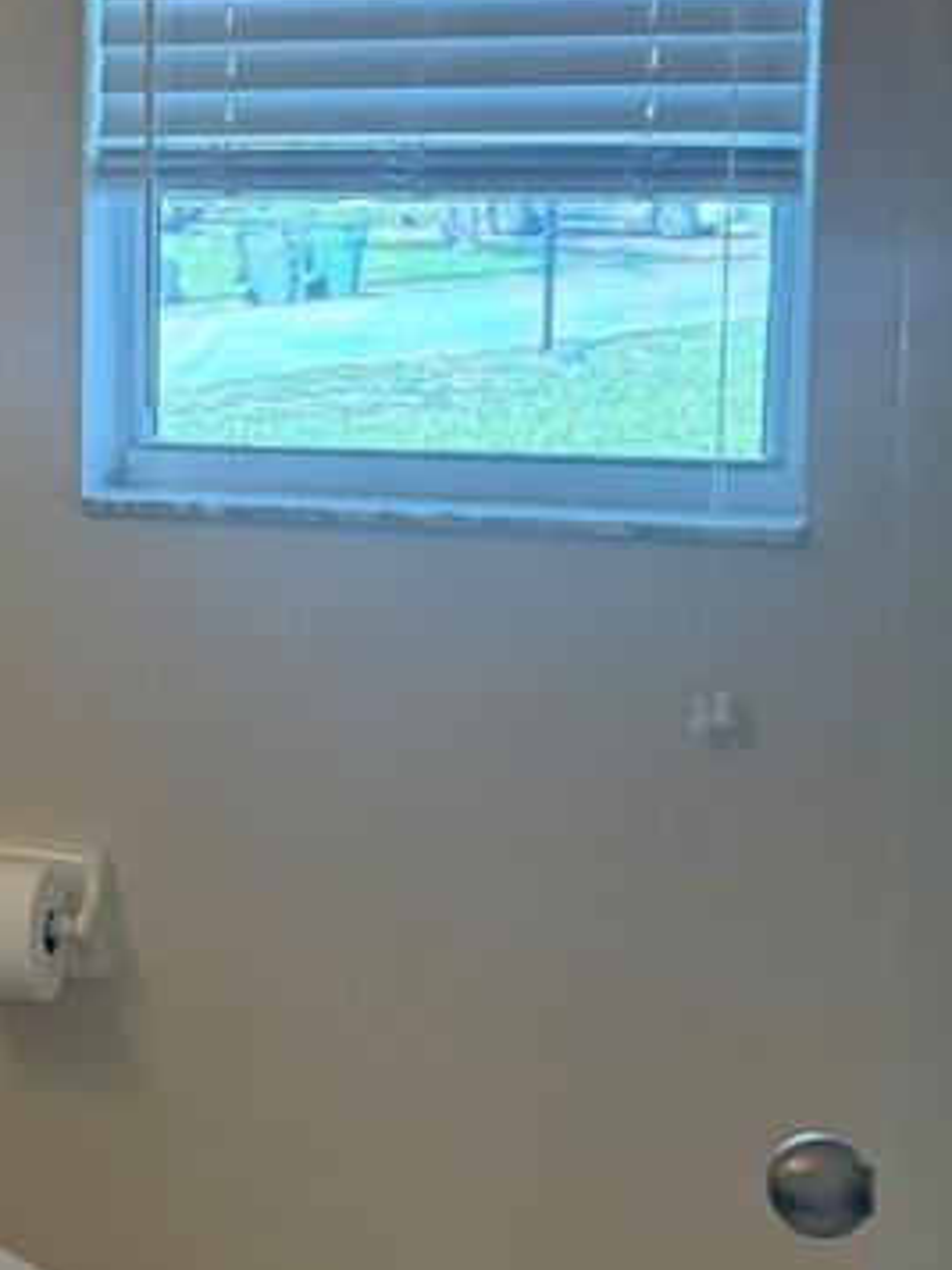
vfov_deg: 24.0
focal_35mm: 81
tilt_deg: -7.8
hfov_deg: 17.3
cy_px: 464
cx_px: -225
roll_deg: +0.1
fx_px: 2970
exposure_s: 1/234
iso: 160
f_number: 1.78
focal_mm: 6.76
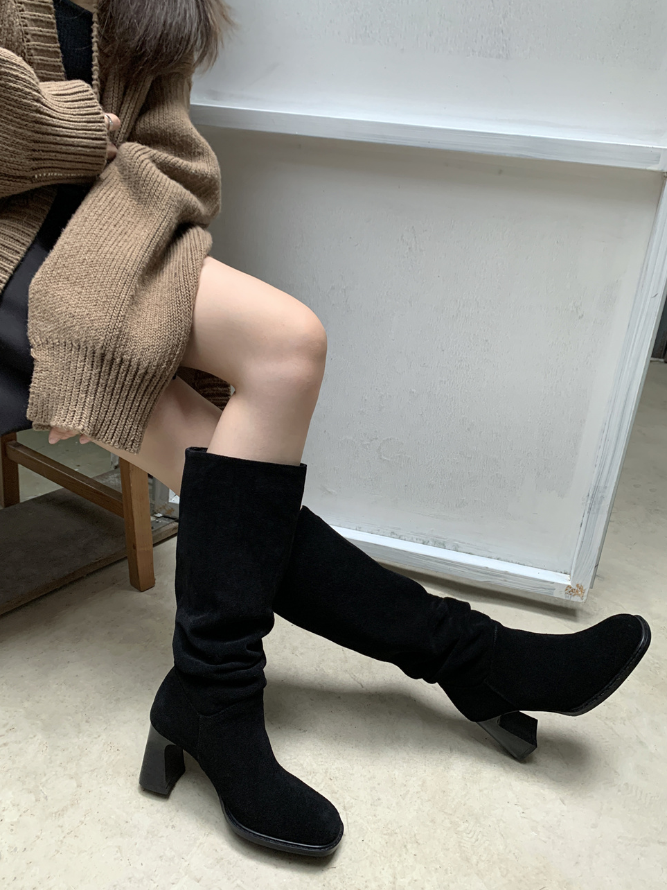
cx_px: 340
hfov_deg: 51.4
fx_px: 694
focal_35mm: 27
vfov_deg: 65.3
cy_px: 431
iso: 125
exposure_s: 1/60
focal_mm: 4.25
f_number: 1.8
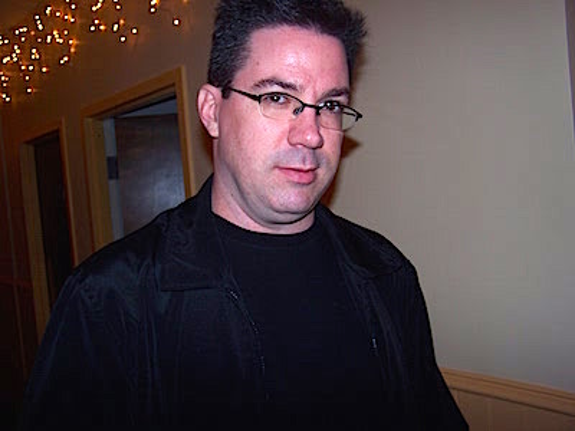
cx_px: 288
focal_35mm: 38
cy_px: 216
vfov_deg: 37.7
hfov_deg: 49.0
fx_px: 631
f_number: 2.8
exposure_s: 1/60
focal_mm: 6.3
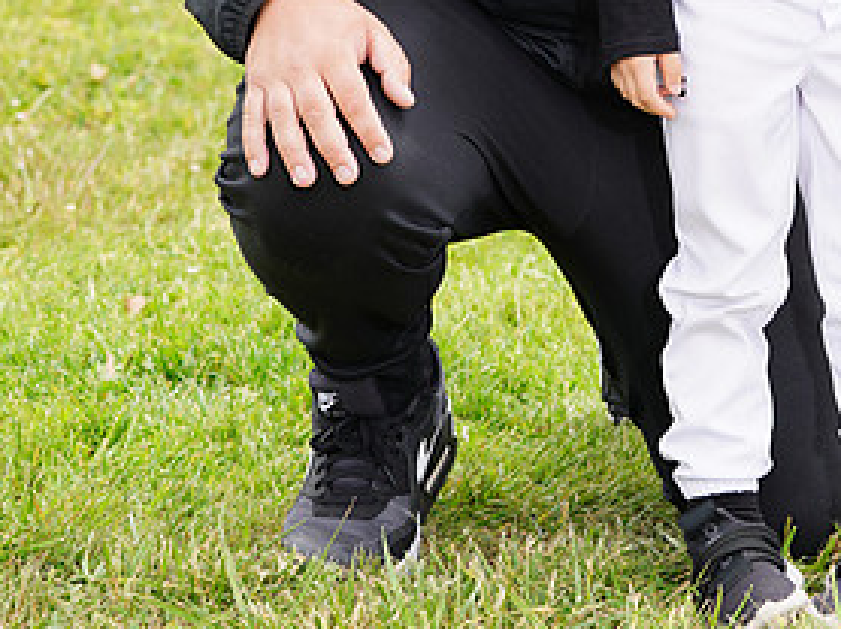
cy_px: -100
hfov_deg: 8.5
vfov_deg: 6.3
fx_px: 5656
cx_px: 579
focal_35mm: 233
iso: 100
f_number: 6.3
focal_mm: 116
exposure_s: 1/250
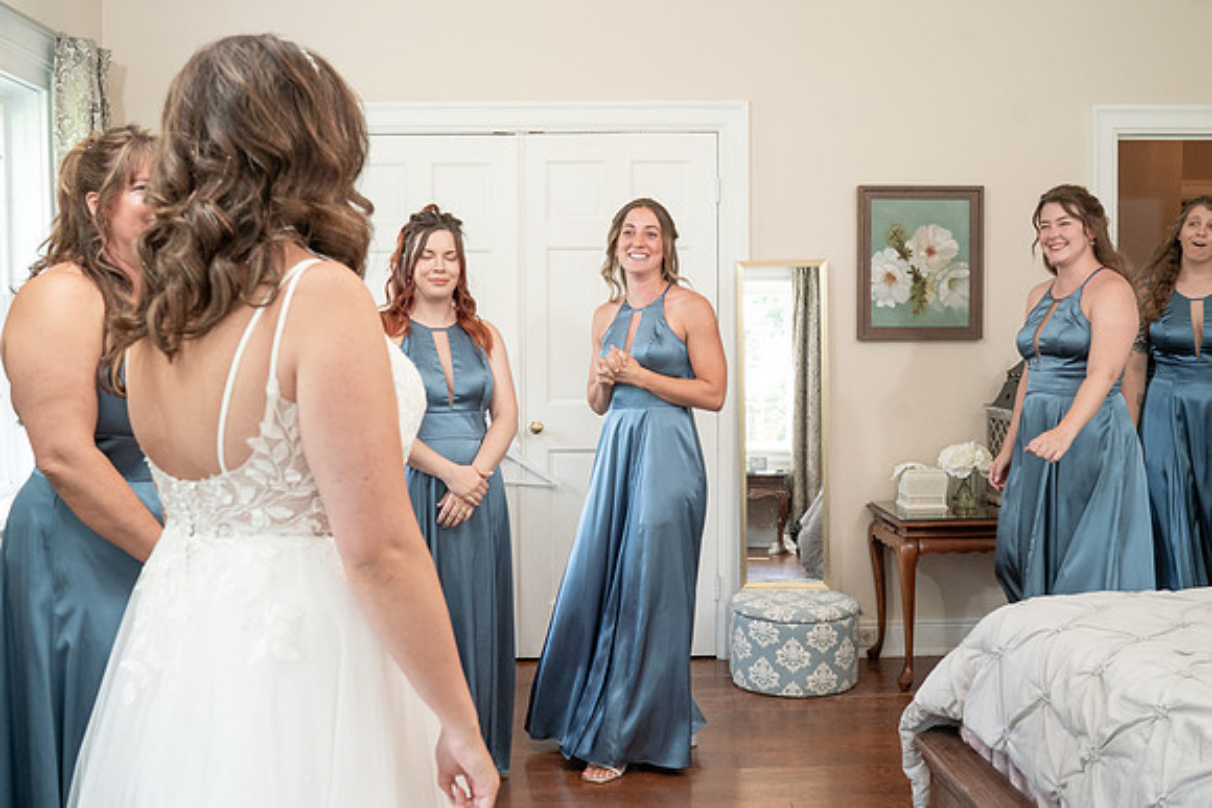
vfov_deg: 34.2
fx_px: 1313
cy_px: 380
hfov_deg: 49.5
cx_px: 552
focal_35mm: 39
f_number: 6.3
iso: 2000
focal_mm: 35
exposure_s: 1/200
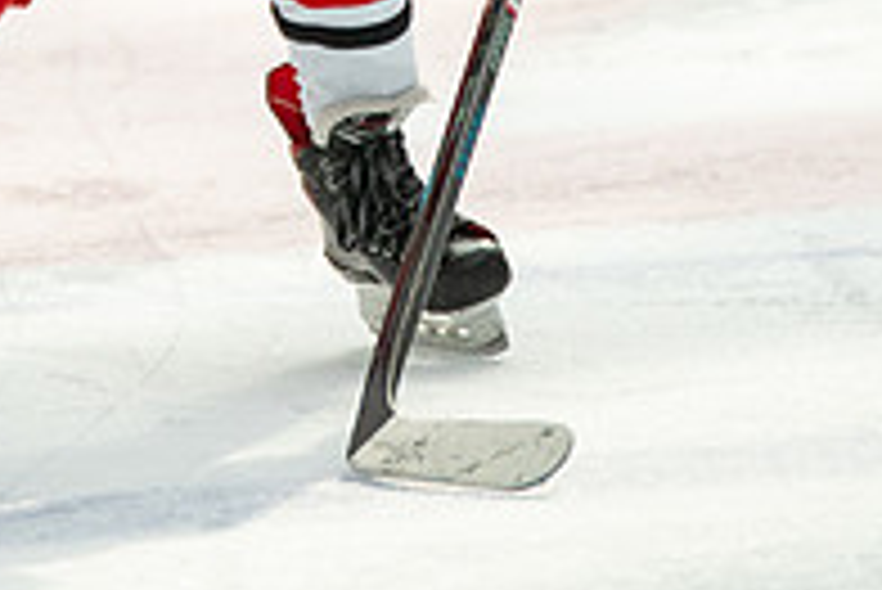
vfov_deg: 1.1
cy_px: -460
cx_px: 70
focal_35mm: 1289
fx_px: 31603
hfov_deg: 1.6
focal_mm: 300
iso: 1600
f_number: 3.2
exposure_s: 1/2500
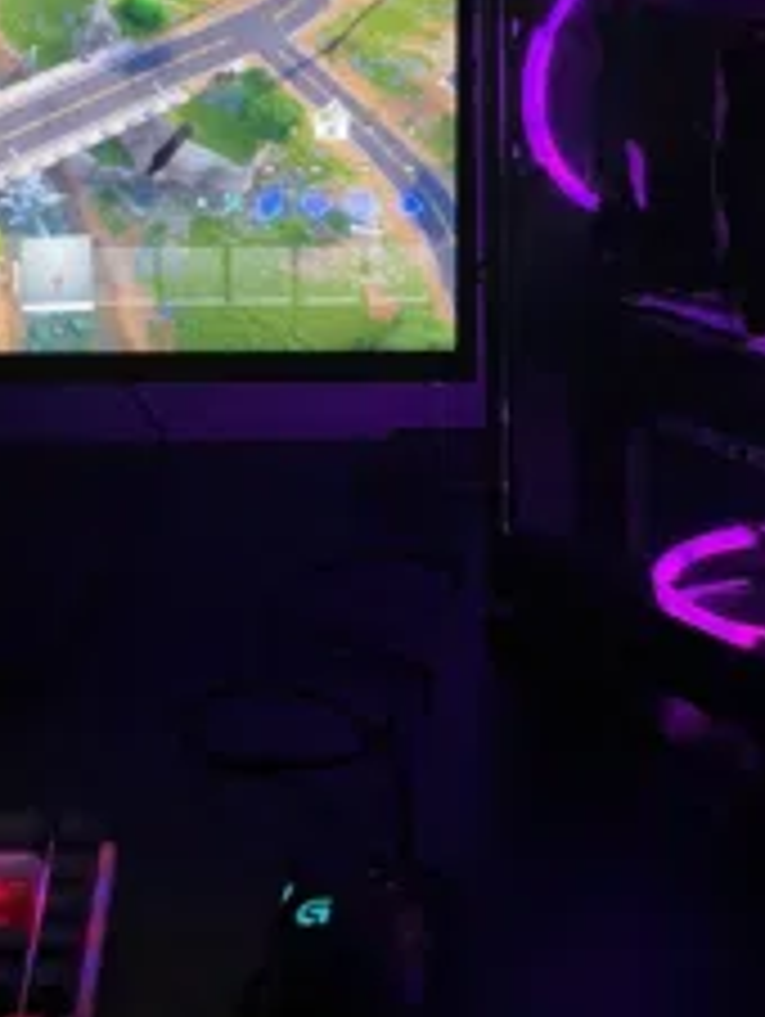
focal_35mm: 92
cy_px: 284
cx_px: 270
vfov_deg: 21.1
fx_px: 2706
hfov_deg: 16.1
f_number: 2
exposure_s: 1/60
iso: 400
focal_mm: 6
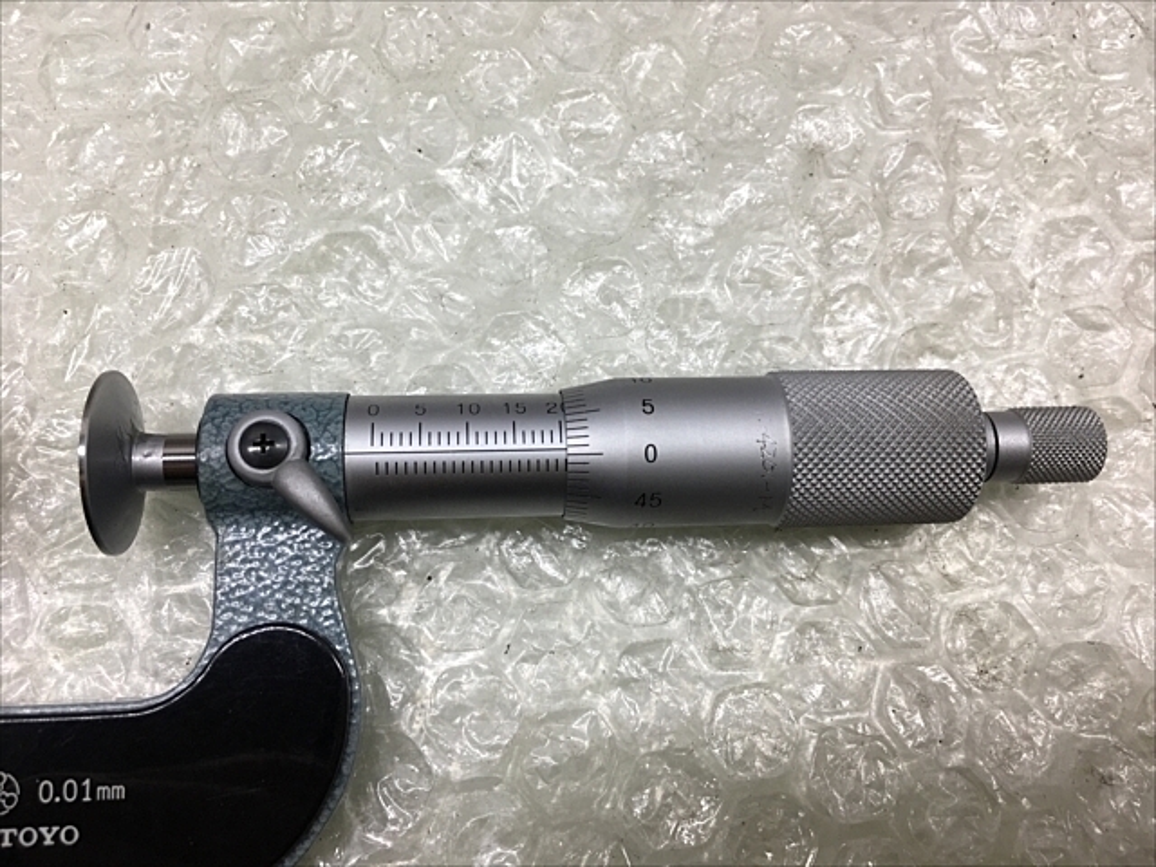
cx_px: 578
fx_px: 968
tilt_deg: -73.7
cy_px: 434
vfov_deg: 48.2
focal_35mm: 29
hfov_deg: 61.7
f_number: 2.2
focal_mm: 4.15
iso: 32
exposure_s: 1/120
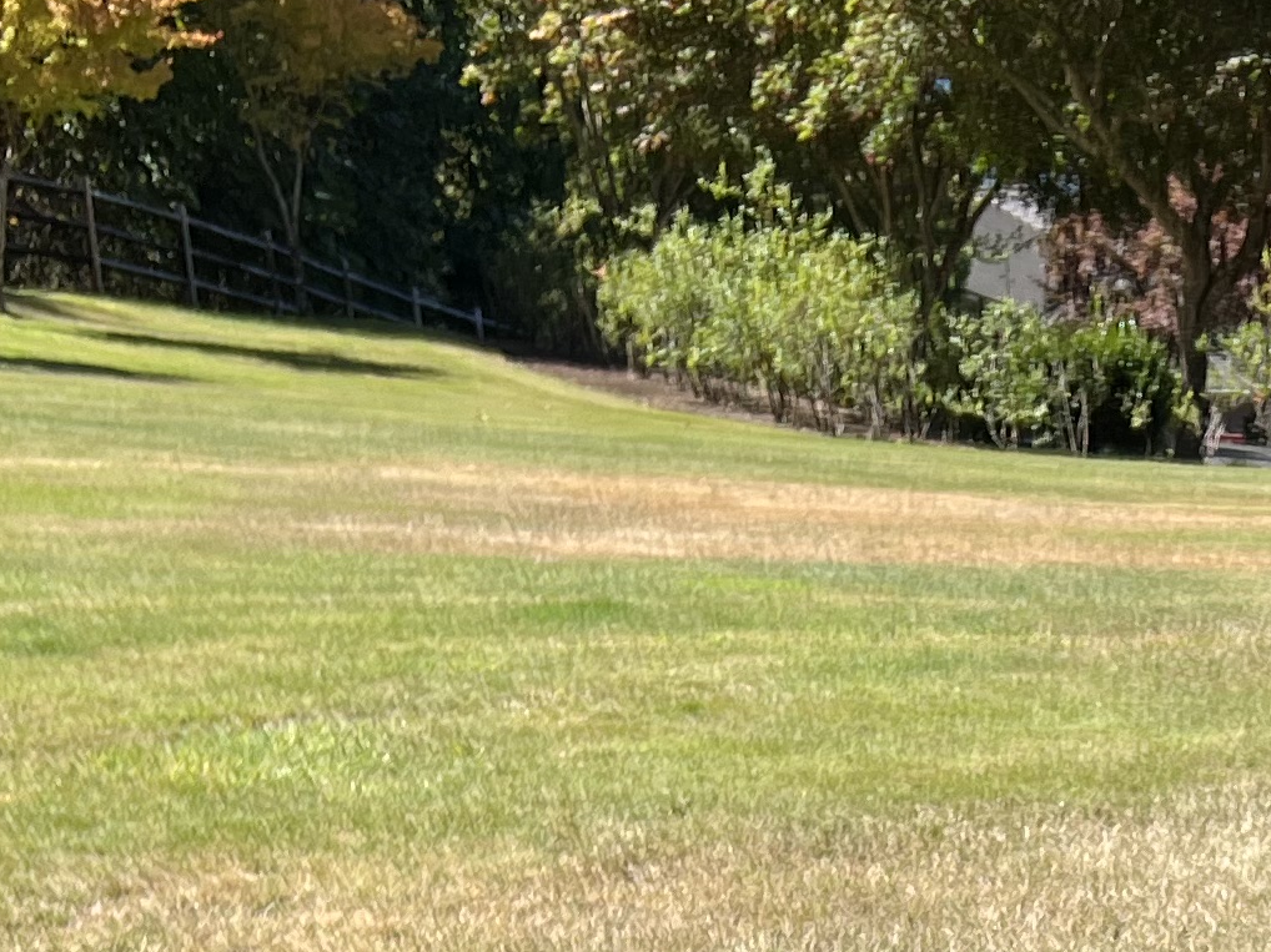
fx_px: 3781
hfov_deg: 18.7
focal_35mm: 103
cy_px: 1855
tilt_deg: -30.0
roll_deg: +2.6
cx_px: 1172
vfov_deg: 12.7
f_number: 1.5
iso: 50
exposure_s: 1/1377
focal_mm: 5.7
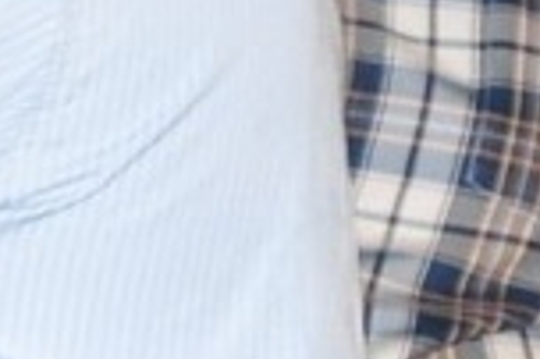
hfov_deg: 2.7
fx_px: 11013
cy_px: 98
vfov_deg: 1.9
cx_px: -1464
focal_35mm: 735
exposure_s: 1/125
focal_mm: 62
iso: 500
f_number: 7.1
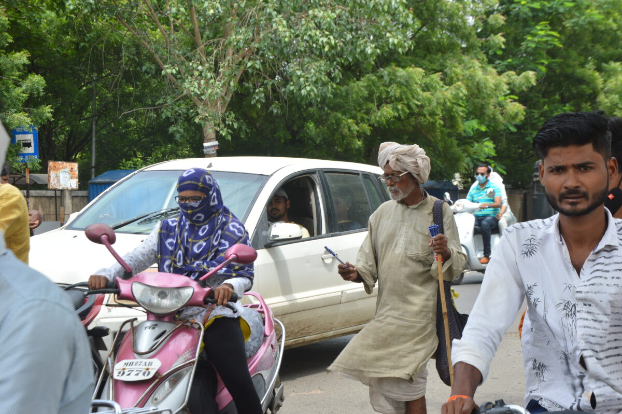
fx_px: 1709
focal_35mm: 99
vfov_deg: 13.8
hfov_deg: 20.6
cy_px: 207
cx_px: 311
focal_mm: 66
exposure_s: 1/200
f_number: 11
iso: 200
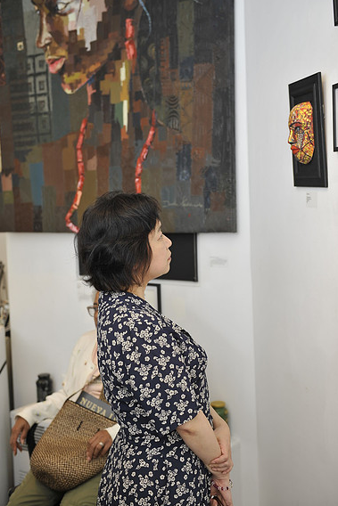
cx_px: 171
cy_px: 253
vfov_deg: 38.9
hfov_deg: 26.5
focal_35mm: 51
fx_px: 718
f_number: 3.5
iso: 200
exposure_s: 1/250
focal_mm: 50
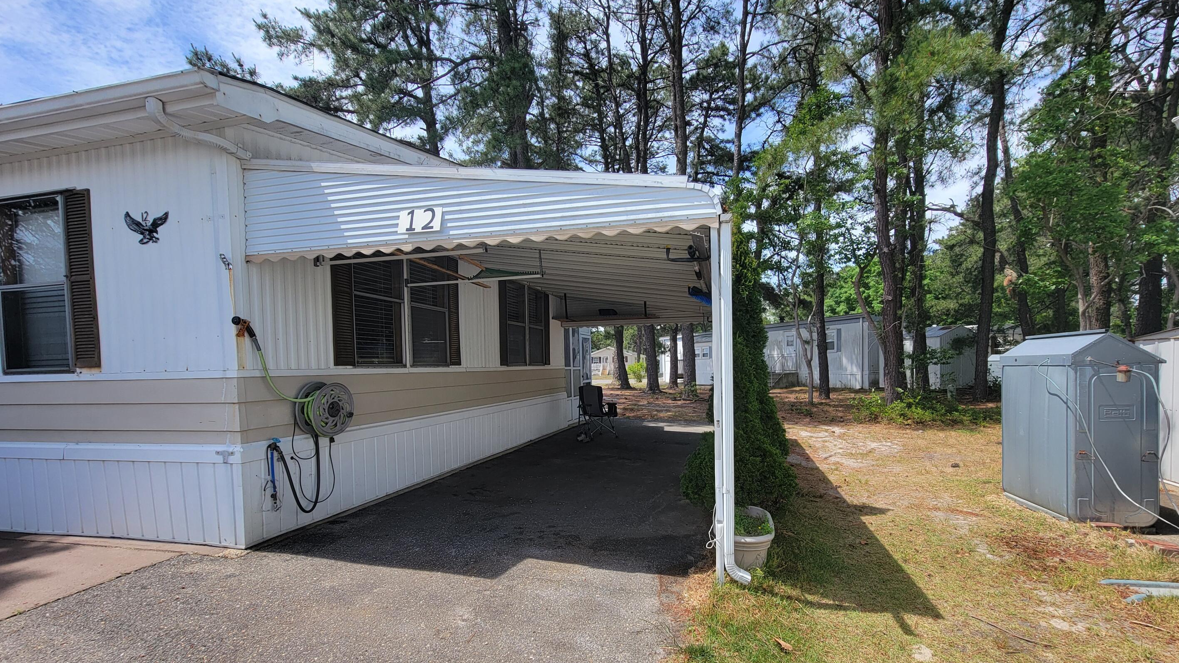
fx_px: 469
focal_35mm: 15
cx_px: 618
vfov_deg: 70.2
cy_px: 372
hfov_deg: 102.9
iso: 50
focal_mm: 2.2
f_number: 2.2
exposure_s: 1/1258
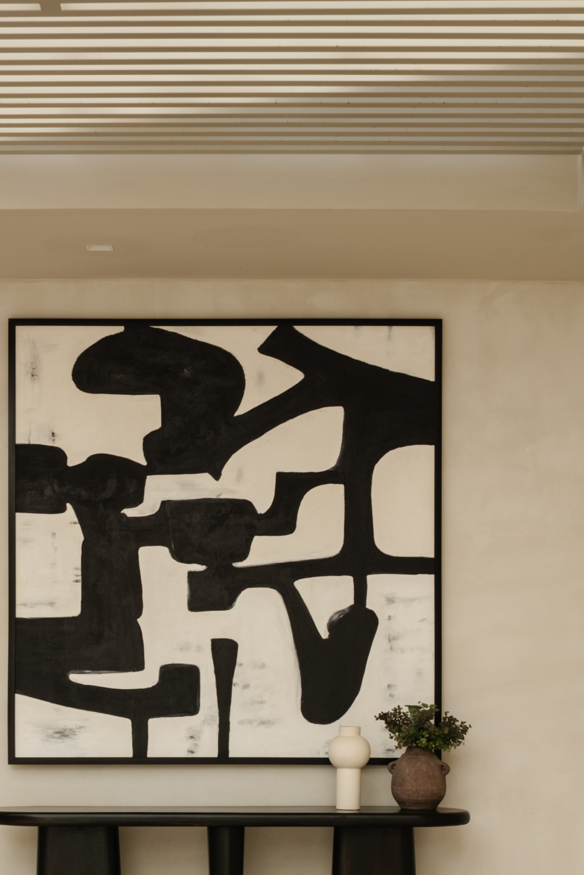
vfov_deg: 22.8
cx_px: 222
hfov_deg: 15.3
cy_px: 354
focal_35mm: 89
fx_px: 2165
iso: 250
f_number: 16
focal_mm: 45
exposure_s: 1/200
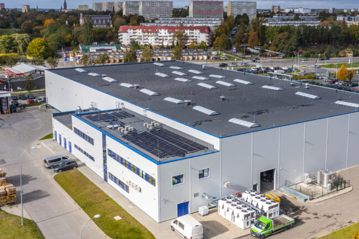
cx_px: 221
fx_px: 439
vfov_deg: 30.4
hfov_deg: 44.2
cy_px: 148
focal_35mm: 44
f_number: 4.5
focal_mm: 10.26
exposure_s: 1/1250
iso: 100
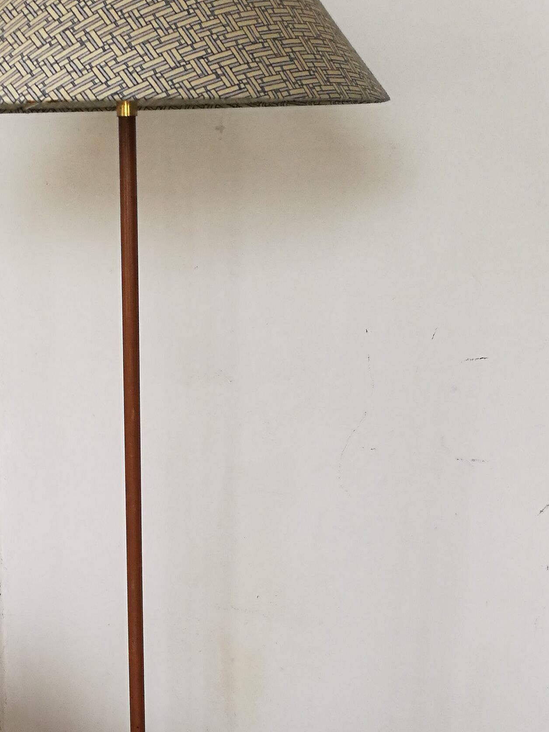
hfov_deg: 22.4
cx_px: 49
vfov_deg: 29.5
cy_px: 599
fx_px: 1353
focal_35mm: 64
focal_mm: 4.5
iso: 80
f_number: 2.2
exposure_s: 1/60
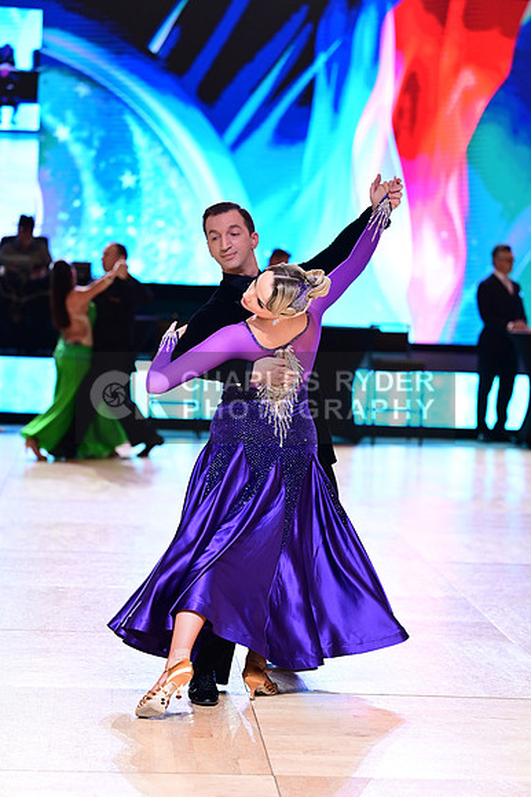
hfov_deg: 14.8
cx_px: 266
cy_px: 398
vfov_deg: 22.2
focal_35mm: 92
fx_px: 2038
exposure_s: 1/500
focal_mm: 92
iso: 2000
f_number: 2.8
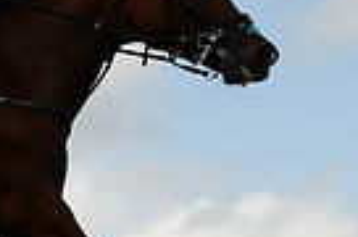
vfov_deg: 8.0
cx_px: -342
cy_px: 132
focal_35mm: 171
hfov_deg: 11.0
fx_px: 1697
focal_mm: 40
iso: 1000
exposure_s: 1/3200
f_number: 7.1
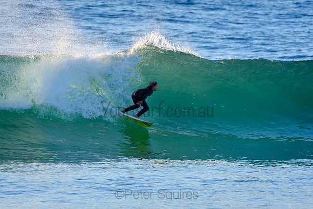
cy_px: 104
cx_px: 156
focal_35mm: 750
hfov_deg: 2.7
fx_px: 6522
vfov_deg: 1.8
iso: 720
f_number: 5.6
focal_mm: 500
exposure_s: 1/1600
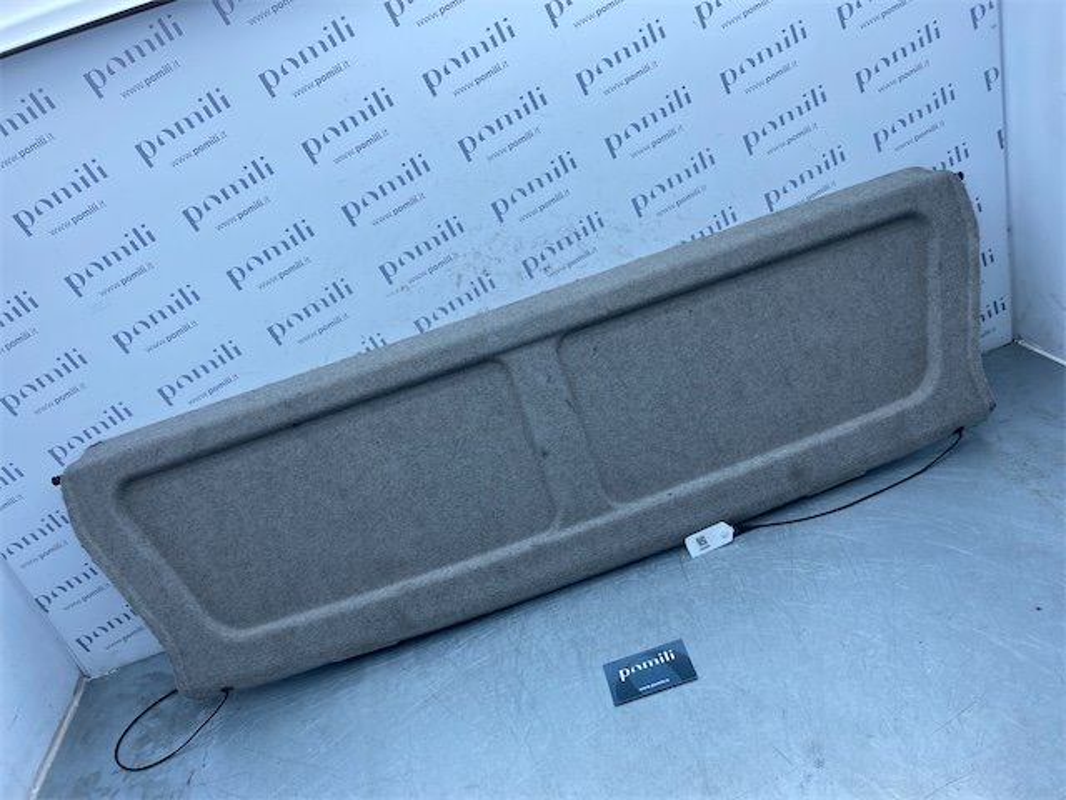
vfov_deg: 53.1
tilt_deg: -27.1
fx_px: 801
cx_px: 533
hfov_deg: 67.3
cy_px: 400
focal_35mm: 26
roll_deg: +18.4
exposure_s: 1/1114
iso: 32
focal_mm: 4.25
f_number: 1.8
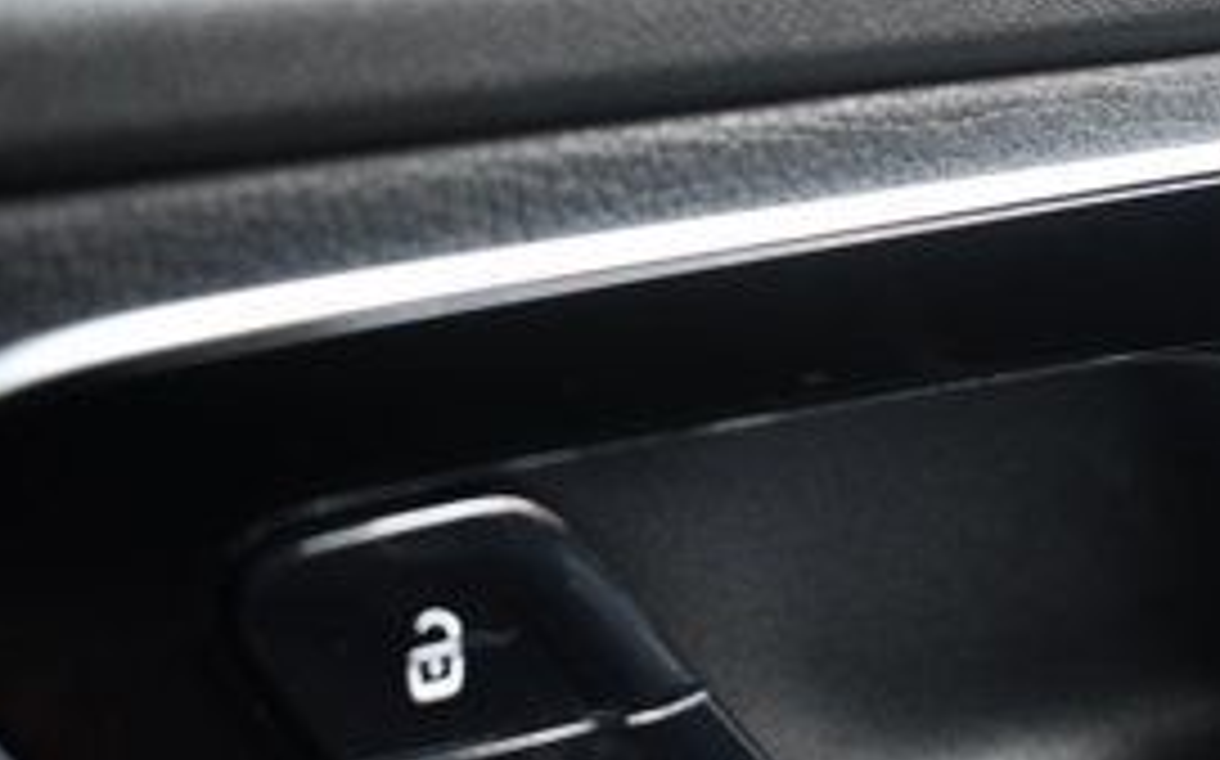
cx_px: 1211
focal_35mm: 82
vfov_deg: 15.9
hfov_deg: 24.2
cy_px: 429
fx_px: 2725
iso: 800
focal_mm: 23
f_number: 3.8
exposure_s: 1/125
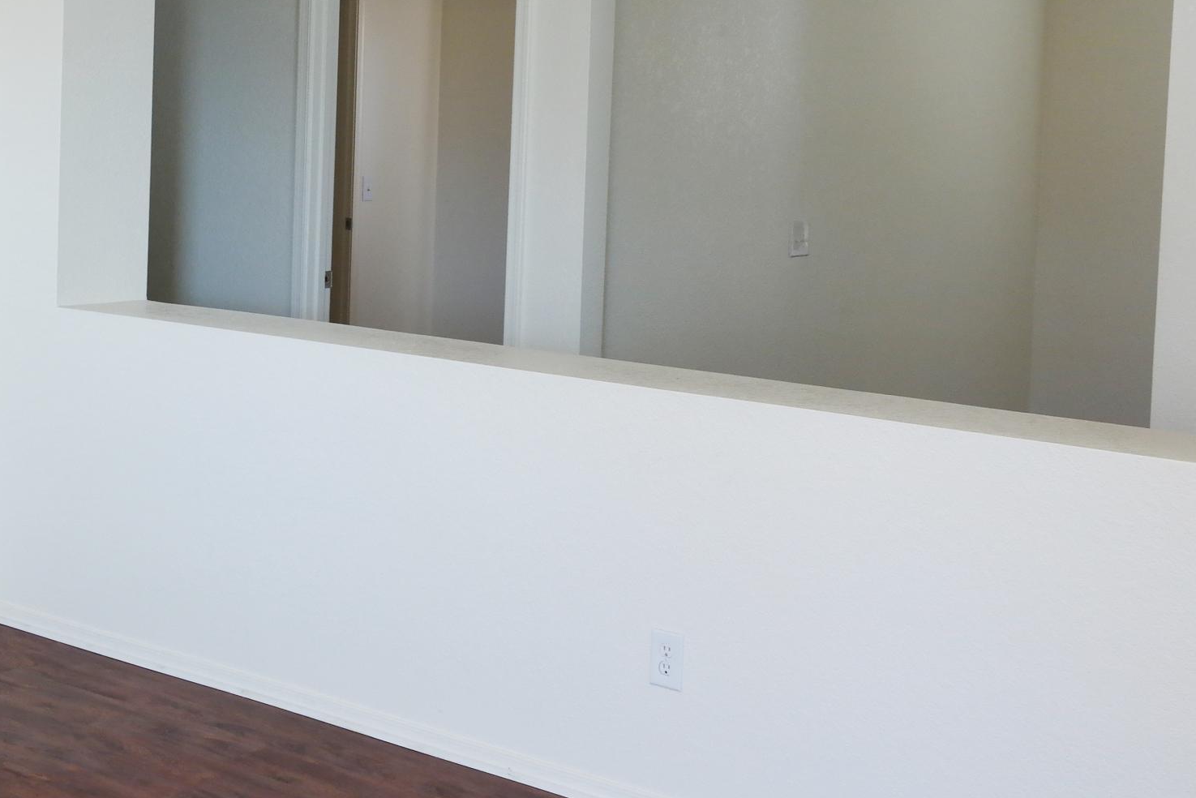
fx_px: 2027
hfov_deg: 31.9
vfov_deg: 22.1
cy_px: 234
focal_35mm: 61
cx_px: 226
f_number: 5.6
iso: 800
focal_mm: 20
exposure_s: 1/30
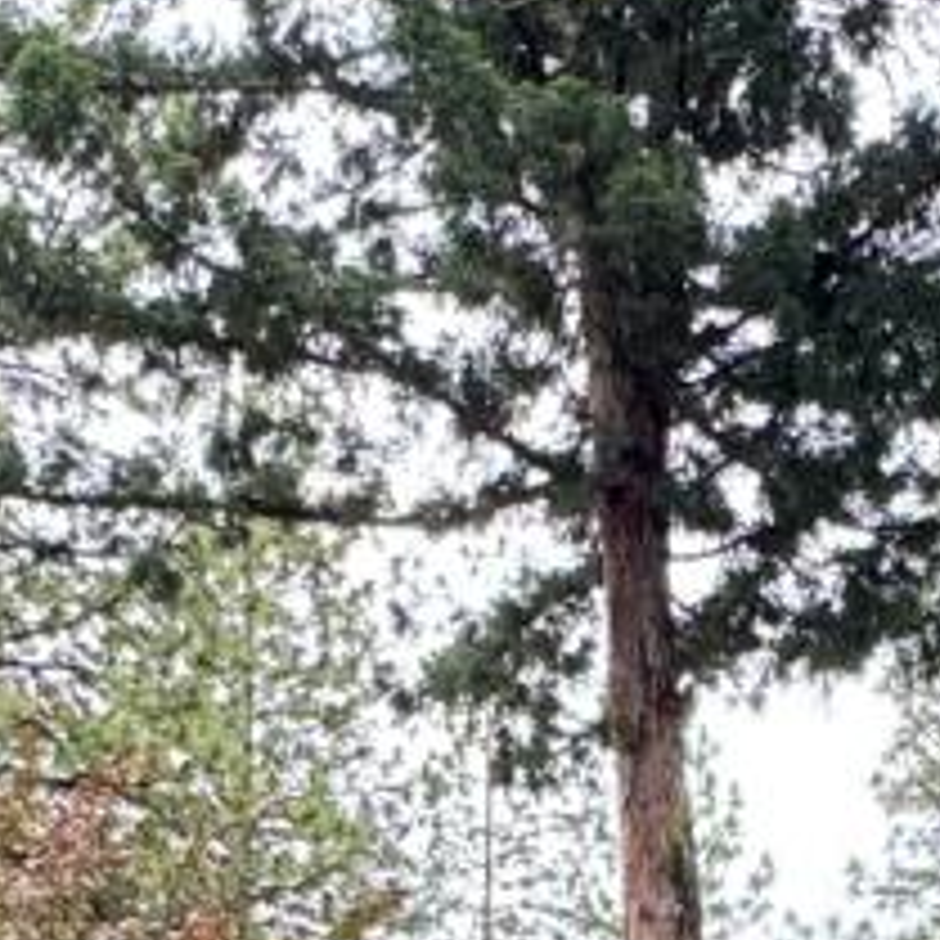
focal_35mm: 89
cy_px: 1383
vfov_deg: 17.6
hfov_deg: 19.5
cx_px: 549
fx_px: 2734
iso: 160
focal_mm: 2.22
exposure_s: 1/99
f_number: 2.2
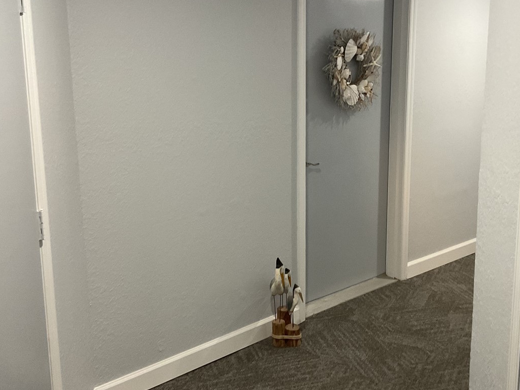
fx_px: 676
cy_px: 176
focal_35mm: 45
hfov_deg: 42.0
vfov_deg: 32.2
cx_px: 293
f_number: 1.8
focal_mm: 3
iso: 200
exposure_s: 1/60
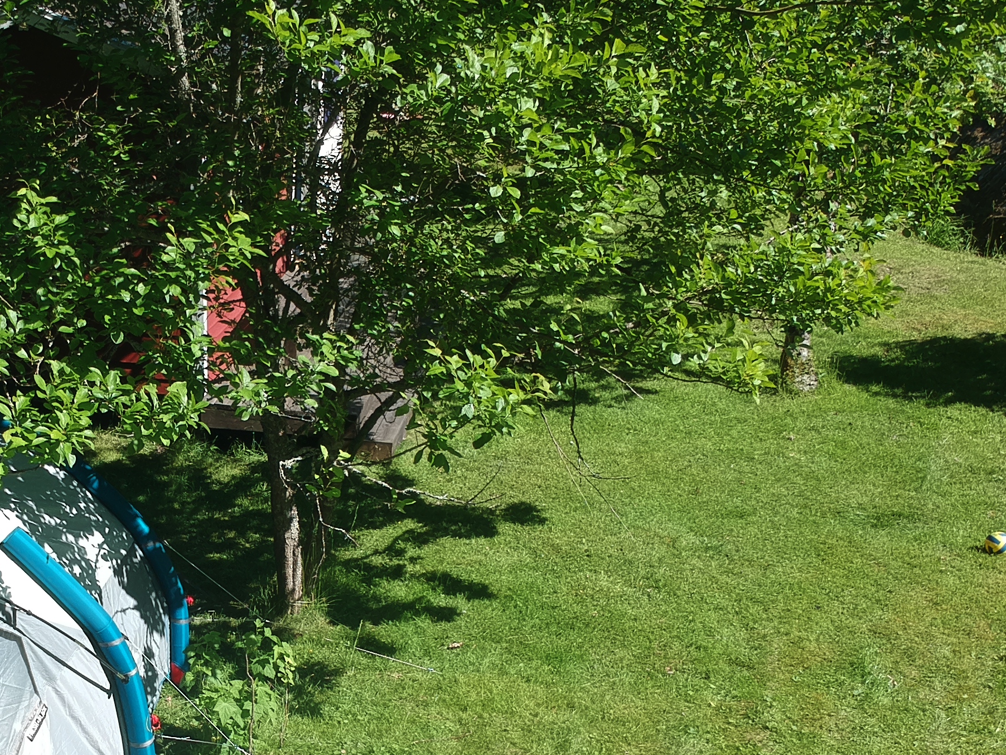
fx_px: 1598
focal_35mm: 55
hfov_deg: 33.6
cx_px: 158
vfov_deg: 26.1
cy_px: 590
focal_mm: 4.49
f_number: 2.6
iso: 100
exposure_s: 1/640
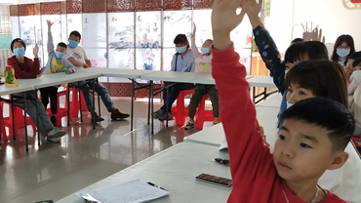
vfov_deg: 22.6
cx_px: 91
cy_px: 120
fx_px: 507
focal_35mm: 53
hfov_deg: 38.2
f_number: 1.8
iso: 227
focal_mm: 3.95
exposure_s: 1/50
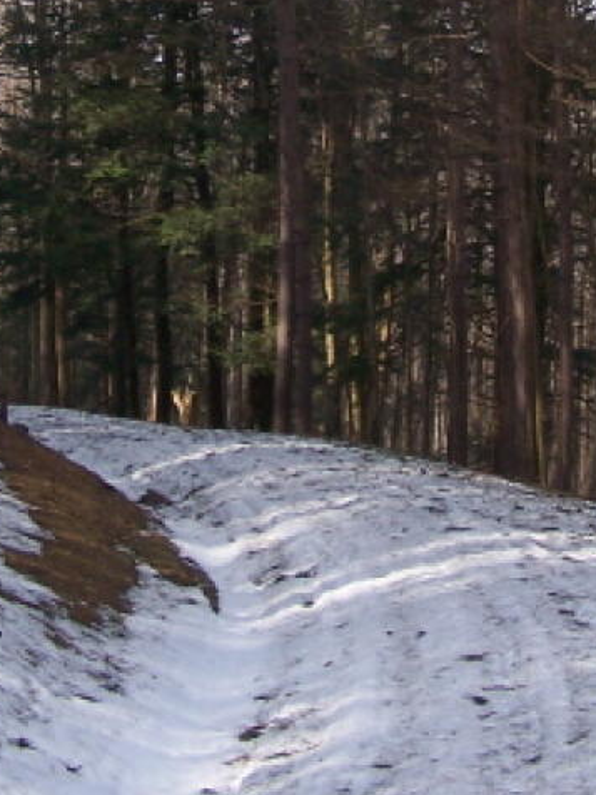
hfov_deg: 13.6
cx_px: 322
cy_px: 118
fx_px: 2502
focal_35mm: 109
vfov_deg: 17.8
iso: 80
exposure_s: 1/400
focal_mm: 6.3
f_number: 2.8
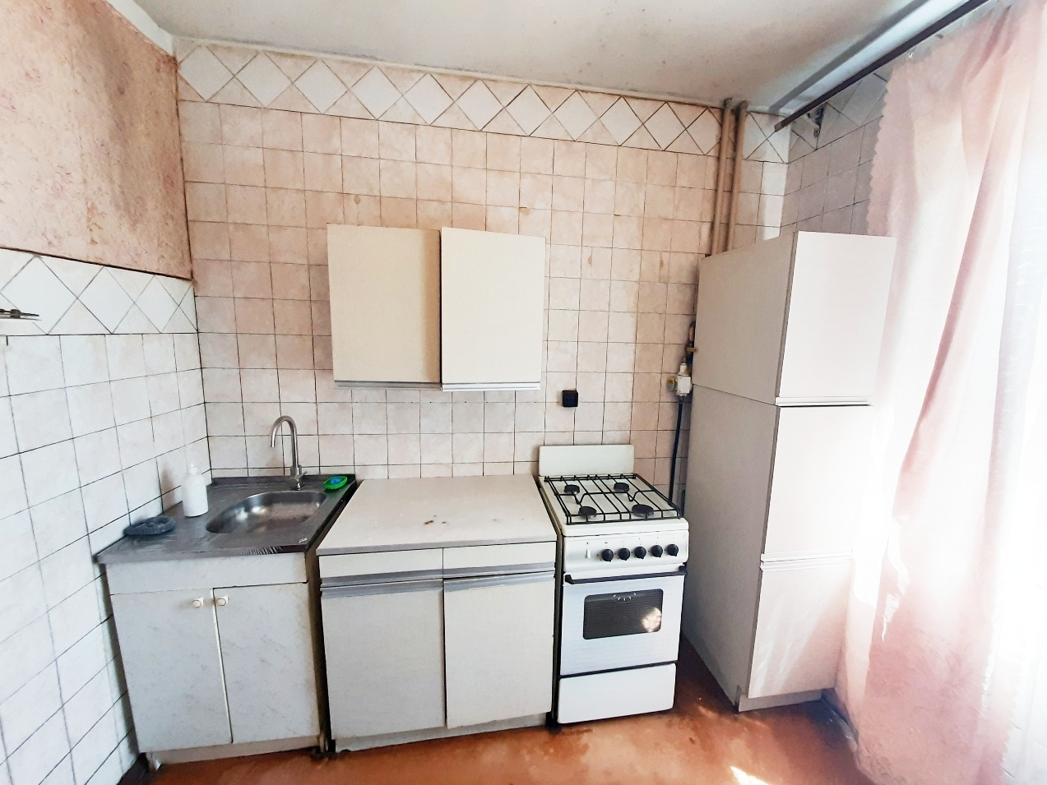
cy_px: 392
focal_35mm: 13
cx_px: 524
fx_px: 393
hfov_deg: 106.2
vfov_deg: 89.9
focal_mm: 1.42
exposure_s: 1/50
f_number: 2.2
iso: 64
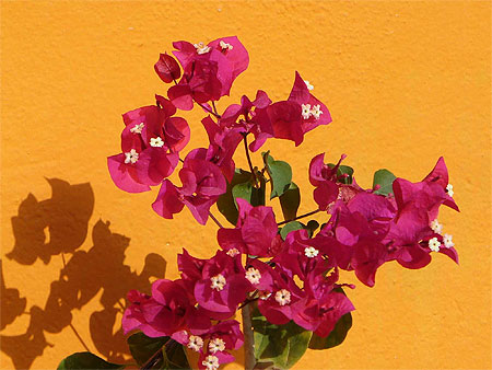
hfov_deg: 13.4
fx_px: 2090
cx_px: 246
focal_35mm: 147
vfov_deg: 10.1
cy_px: 185
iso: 80
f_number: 3.7
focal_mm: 19.4
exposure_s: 1/800
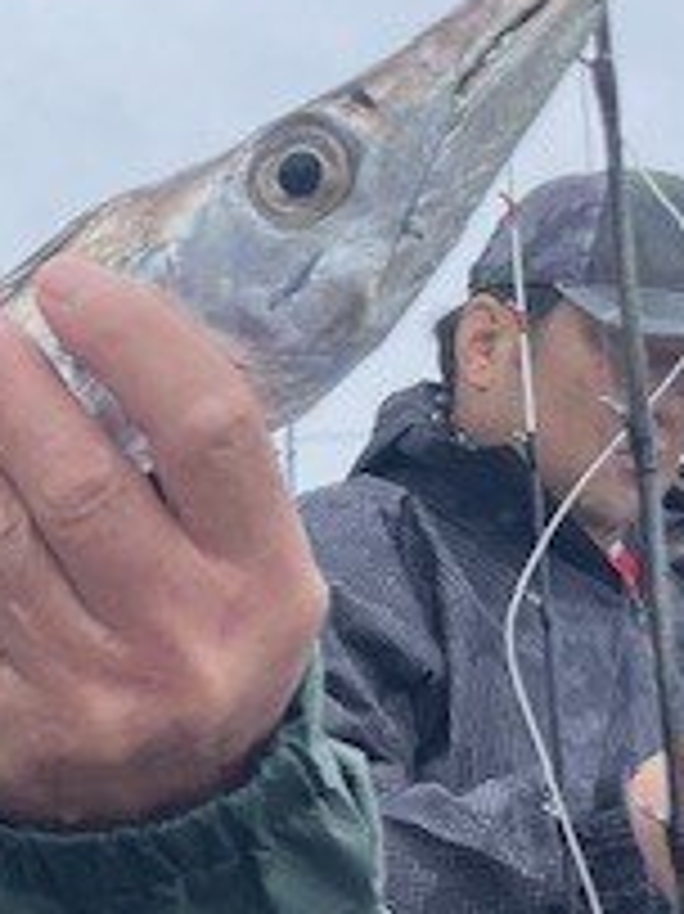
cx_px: -238
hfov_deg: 16.8
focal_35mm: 82
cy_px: 950
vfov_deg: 22.7
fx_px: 2163
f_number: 1.6
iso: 32
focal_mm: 4.2
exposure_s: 1/602
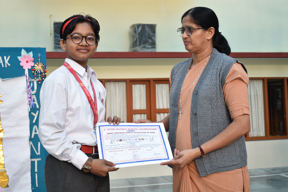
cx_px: 139
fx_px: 412
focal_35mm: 52
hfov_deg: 38.5
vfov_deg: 26.2
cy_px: 88
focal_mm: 31
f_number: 4.2
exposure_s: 1/90
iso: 100
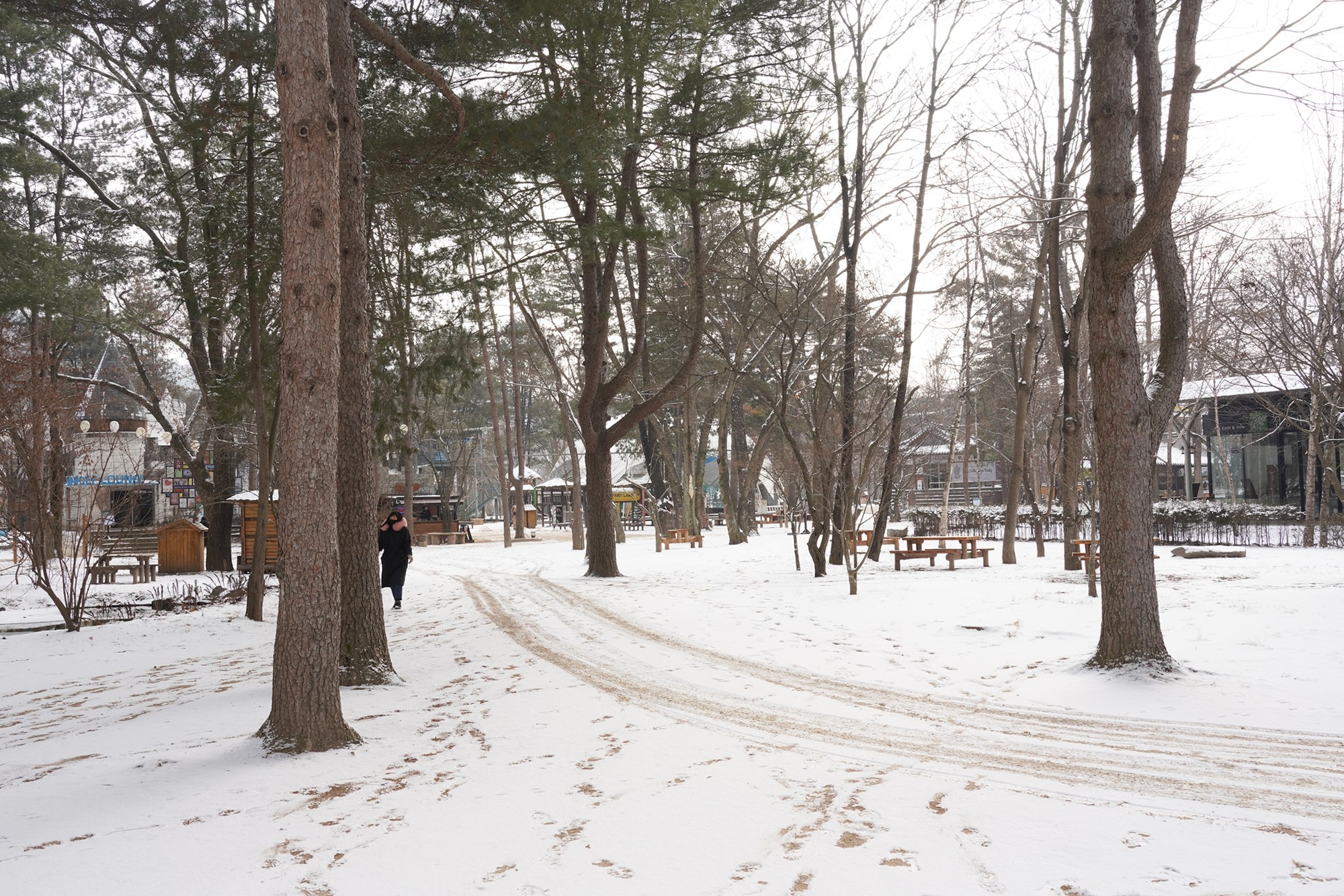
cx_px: 672
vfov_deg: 40.0
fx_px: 1232
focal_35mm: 33
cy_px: 448
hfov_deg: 57.2
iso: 320
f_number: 13
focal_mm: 33
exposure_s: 1/100
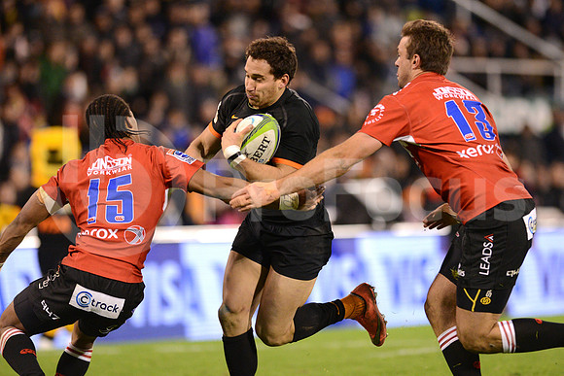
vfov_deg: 4.6
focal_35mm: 300
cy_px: 188
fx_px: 4701
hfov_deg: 6.9
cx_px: 282
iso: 4500
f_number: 2.8
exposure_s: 1/1250
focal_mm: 300
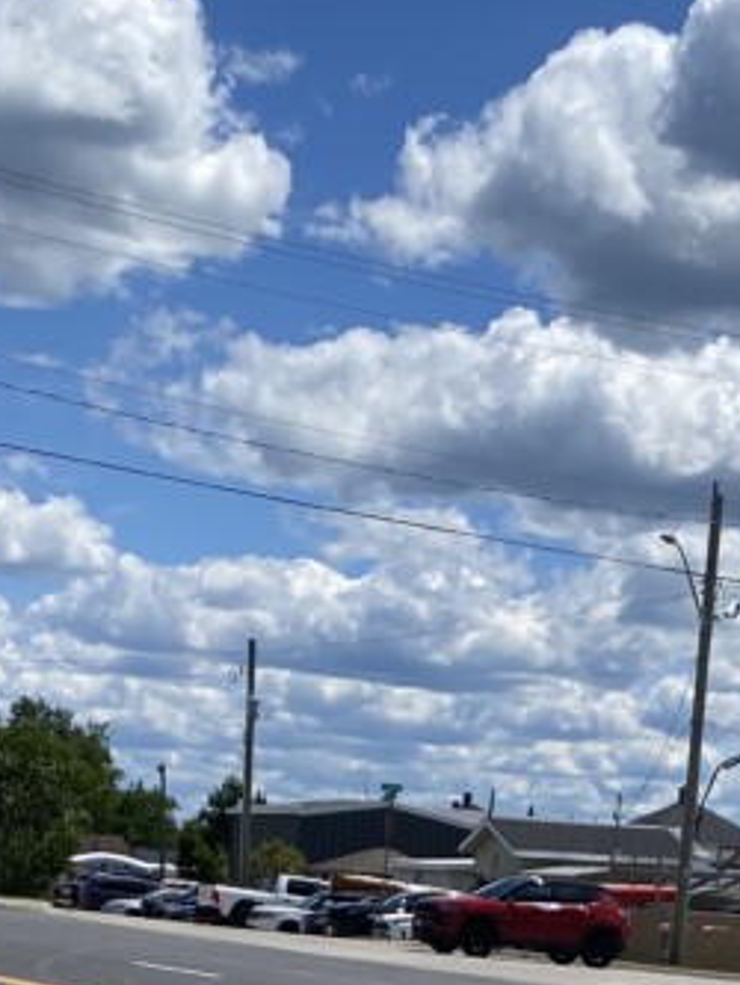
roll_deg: -2.8
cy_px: 1441
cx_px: 558
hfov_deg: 16.0
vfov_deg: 18.9
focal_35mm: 92
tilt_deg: -10.4
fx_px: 2621
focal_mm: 4.25
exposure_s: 1/5747
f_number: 1.8
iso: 32
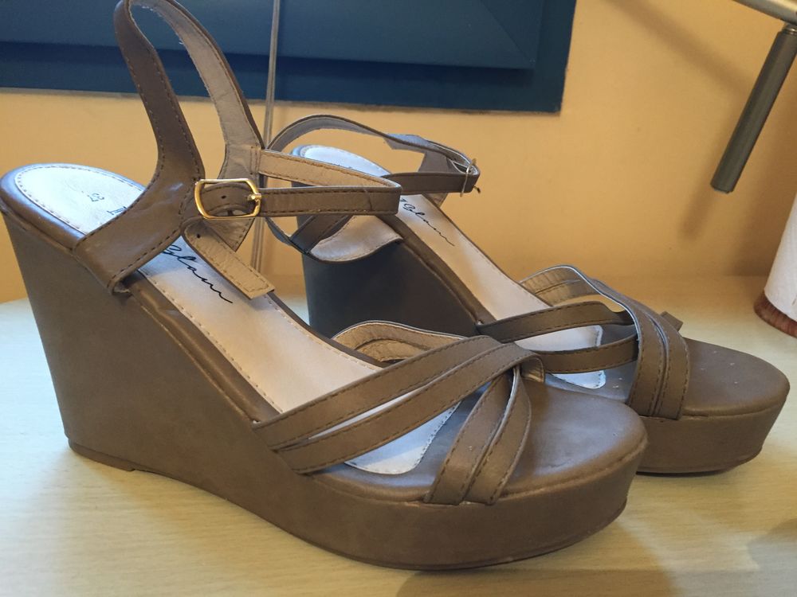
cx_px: 398
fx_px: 668
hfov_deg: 61.7
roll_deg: -5.1
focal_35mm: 29
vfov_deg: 48.2
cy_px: 298
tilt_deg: -19.9
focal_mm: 4.15
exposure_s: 1/20
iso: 250
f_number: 2.2
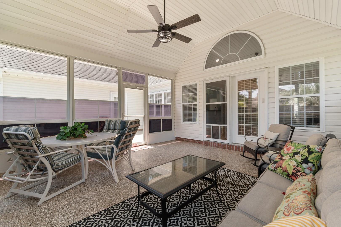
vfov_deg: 77.3
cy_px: 114
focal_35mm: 15
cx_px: 170
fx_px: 142
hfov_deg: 100.4
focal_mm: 10
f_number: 4.5
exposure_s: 1/60
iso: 100
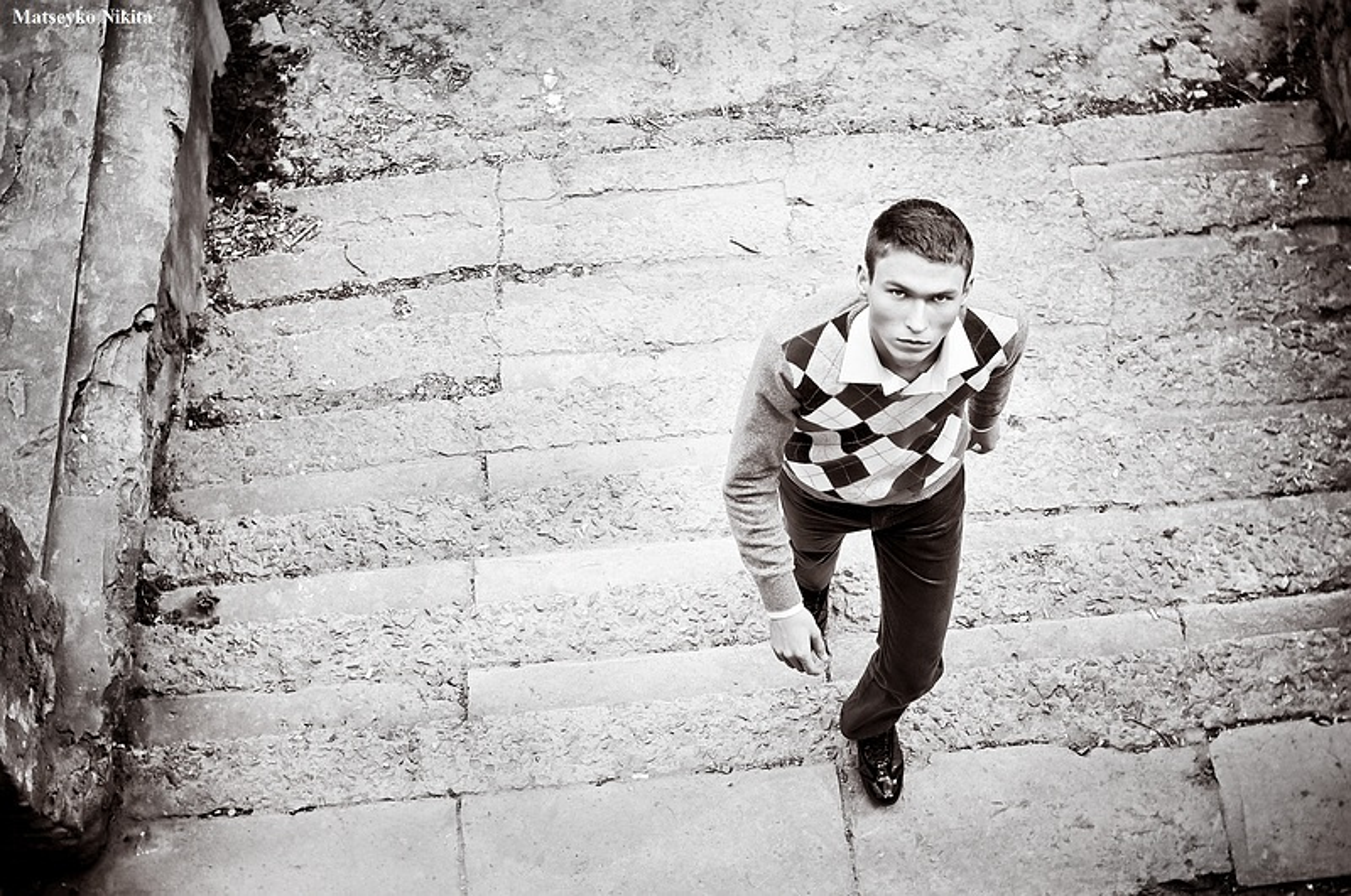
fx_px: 1686
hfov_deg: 43.7
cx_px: 676
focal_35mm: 45
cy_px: 448
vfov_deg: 29.8
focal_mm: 30
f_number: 3.2
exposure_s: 1/400
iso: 200
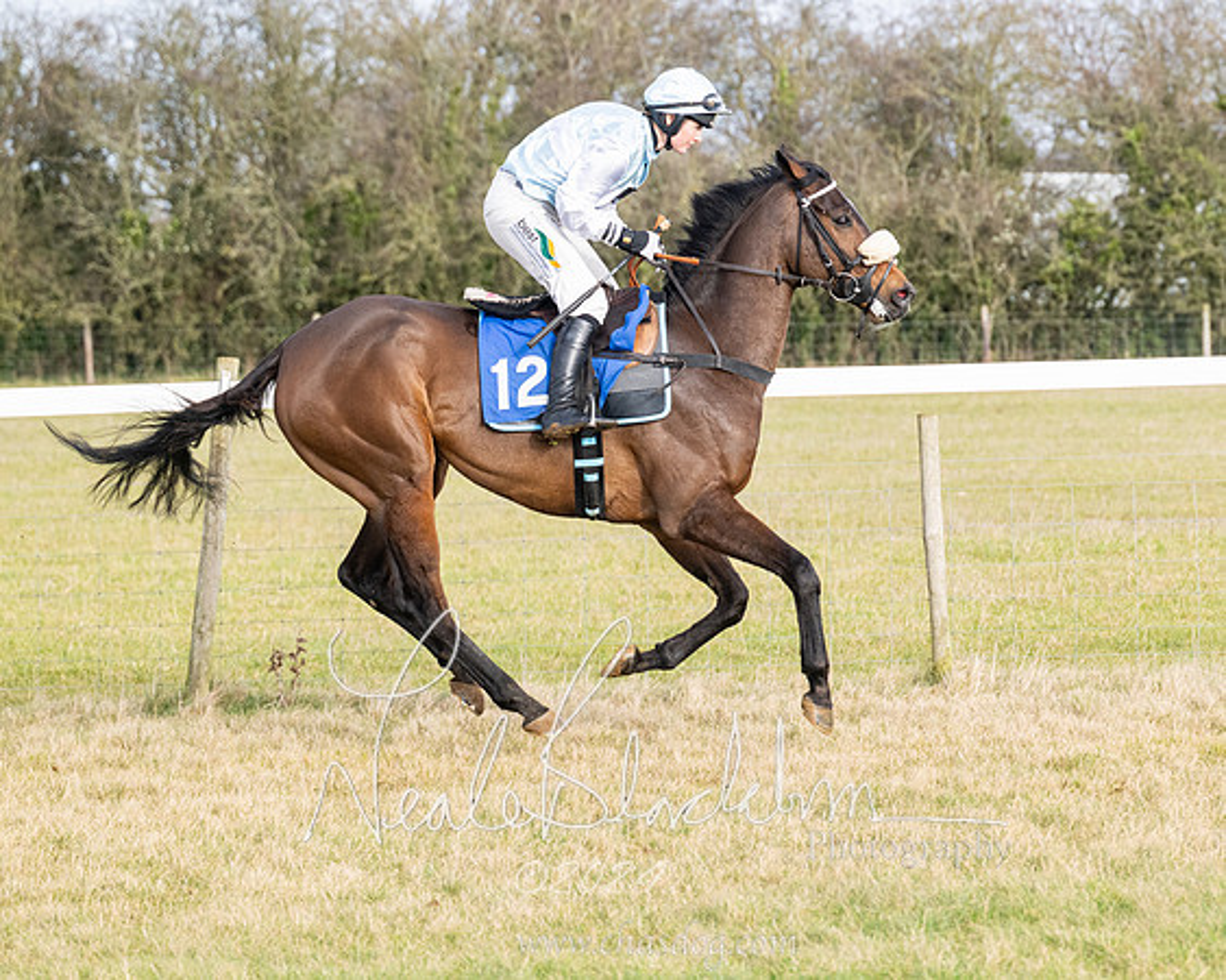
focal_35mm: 195
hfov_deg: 9.9
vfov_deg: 7.9
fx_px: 7077
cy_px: 503
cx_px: 813
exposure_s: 1/2000
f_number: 5
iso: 800
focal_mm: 140
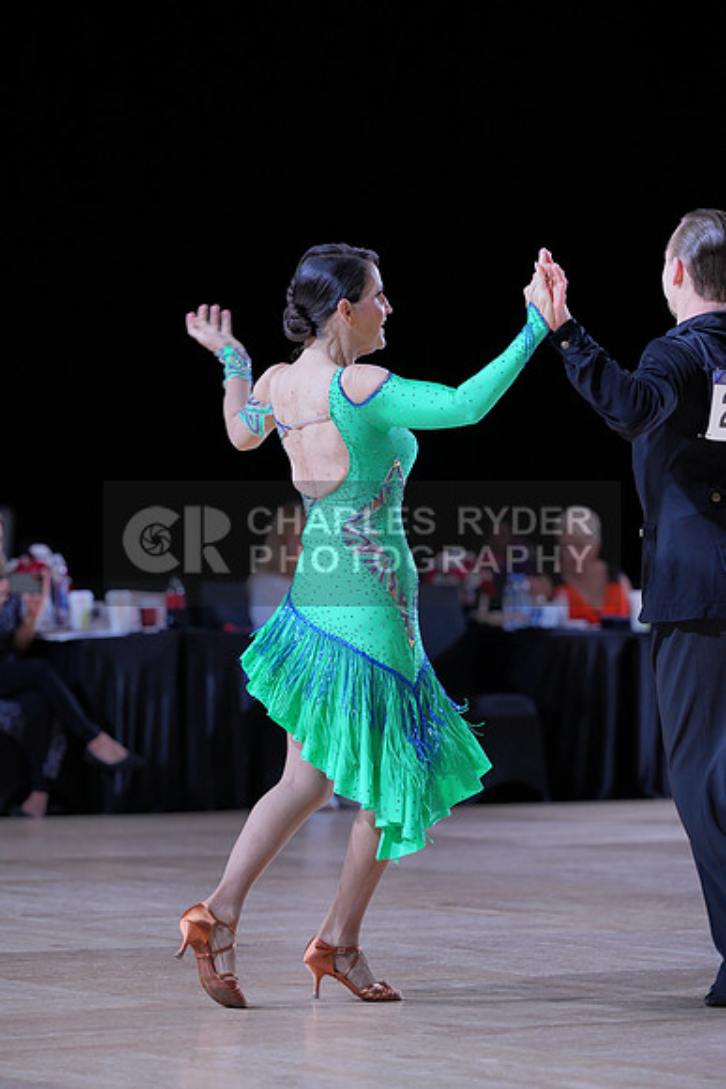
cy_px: 544
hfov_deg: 8.1
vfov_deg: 12.1
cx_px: 363
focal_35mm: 170
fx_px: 5139
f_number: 4
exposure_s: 1/400
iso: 640
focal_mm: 170
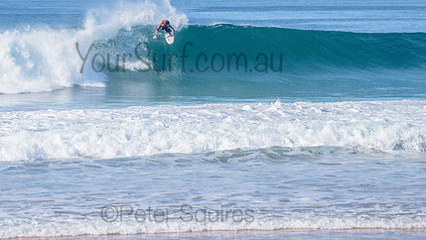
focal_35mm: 283
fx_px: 3199
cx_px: 178
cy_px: 49
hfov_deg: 7.6
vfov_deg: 4.3
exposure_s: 1/2500
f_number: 5.6
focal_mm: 200
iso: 250
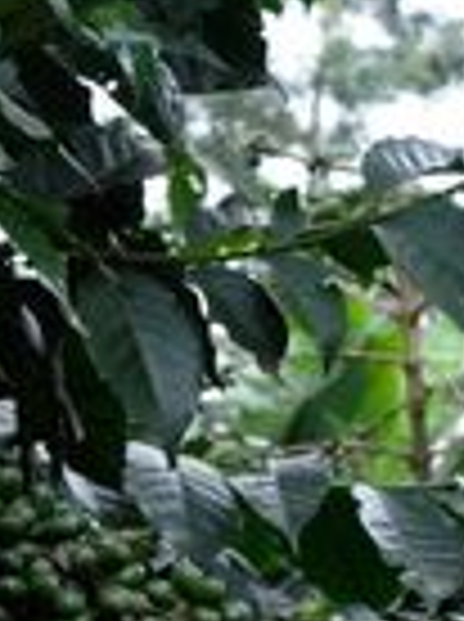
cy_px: 410
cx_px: 838
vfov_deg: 12.4
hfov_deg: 8.9
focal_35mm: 159
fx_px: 2851
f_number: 5.6
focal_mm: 25.4
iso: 800
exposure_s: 1/50
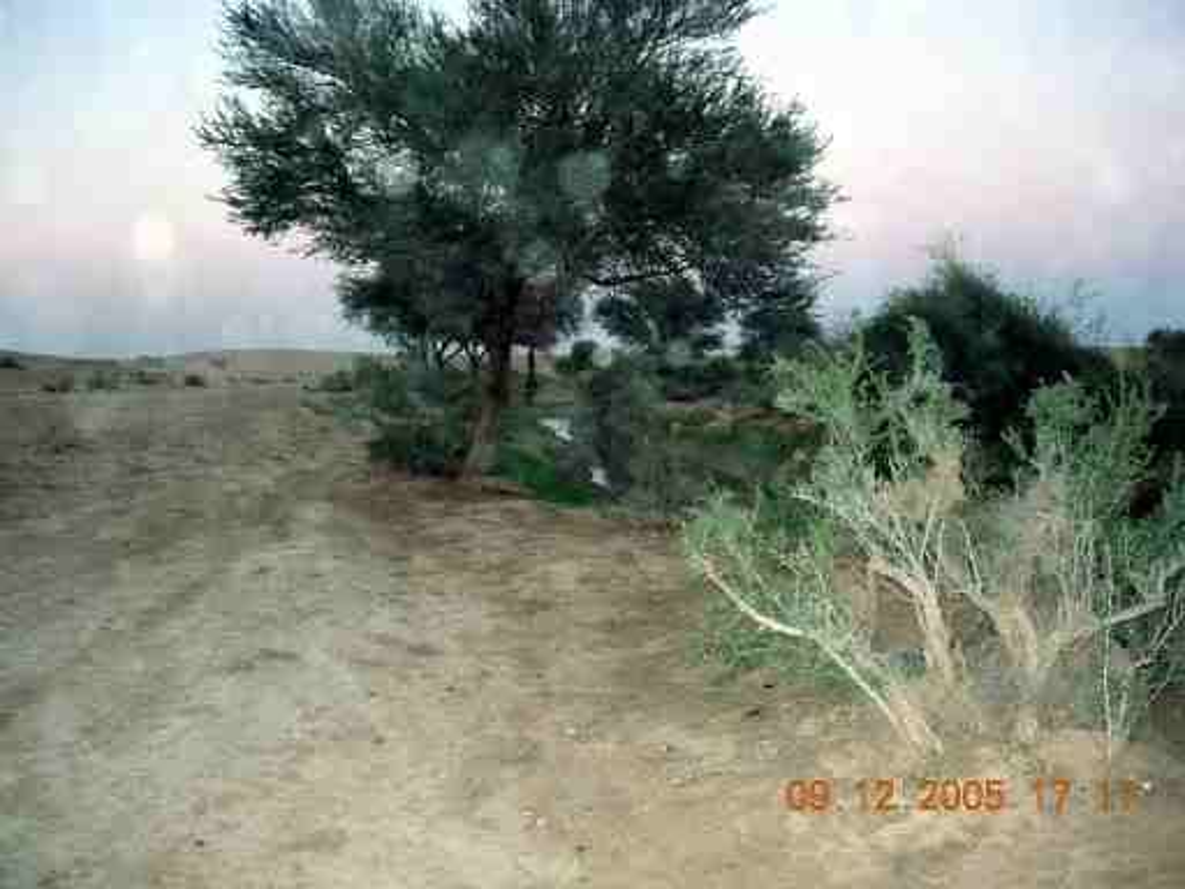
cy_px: 444
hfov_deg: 49.0
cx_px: 592
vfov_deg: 37.7
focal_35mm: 38
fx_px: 1301
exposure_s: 1/80.6
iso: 200
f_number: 2.8
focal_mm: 7.8
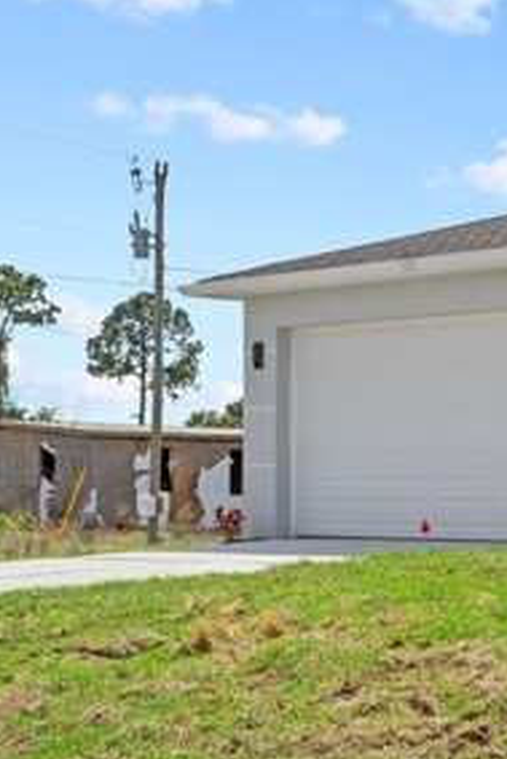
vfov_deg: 20.6
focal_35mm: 99
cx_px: 877
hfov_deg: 12.7
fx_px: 2089
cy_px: 409
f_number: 10
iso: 100
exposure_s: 1/160
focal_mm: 35
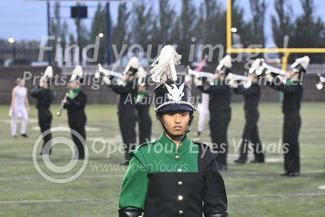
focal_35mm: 158
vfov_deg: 8.7
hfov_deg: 13.0
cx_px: 162
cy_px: 108
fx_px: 1422
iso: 1600
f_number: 4.5
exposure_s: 1/80
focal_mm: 105
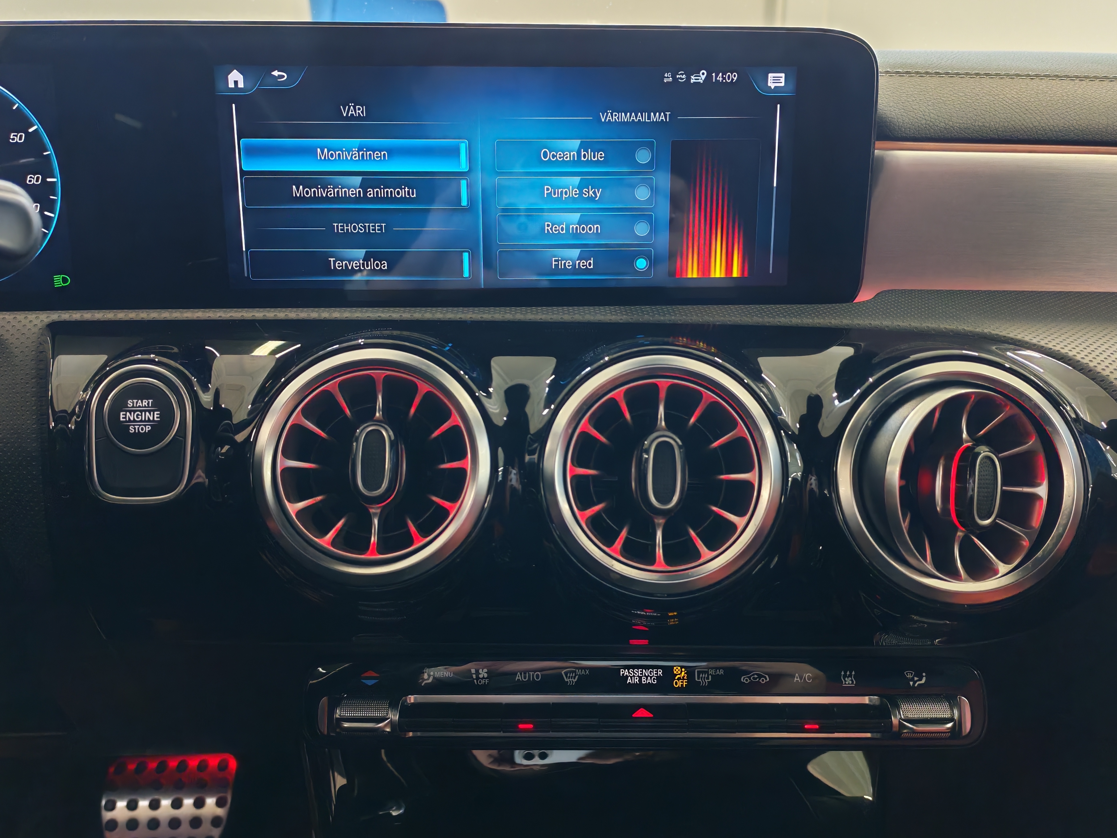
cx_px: 558
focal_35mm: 30
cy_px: 419
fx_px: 968
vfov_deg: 46.8
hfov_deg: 60.0
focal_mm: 6.12
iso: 994
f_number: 1.9
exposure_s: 1/100
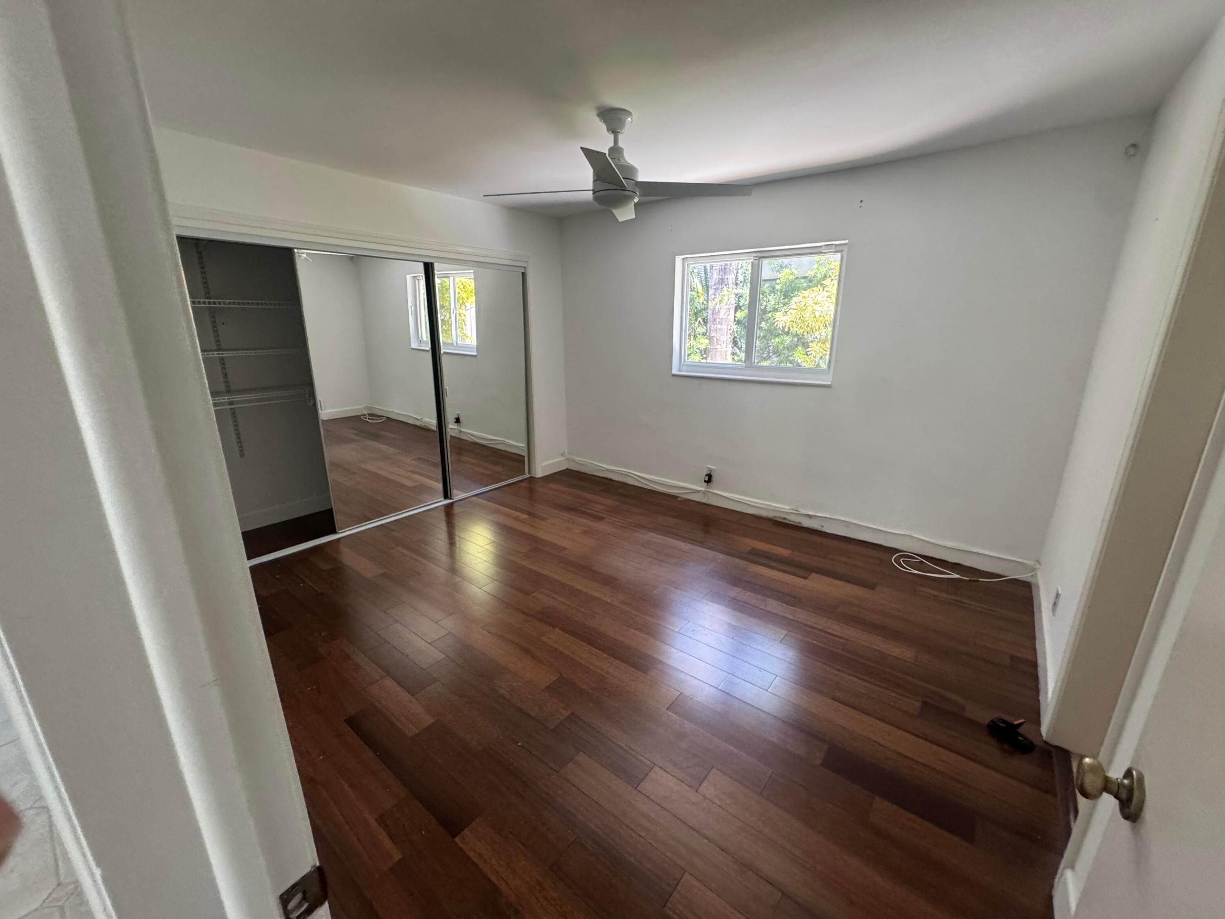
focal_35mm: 14
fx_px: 495
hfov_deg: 102.1
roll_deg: +0.1
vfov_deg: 85.7
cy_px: 460
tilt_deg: -15.0
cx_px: 612
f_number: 2.2
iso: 320
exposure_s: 1/76
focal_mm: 2.22
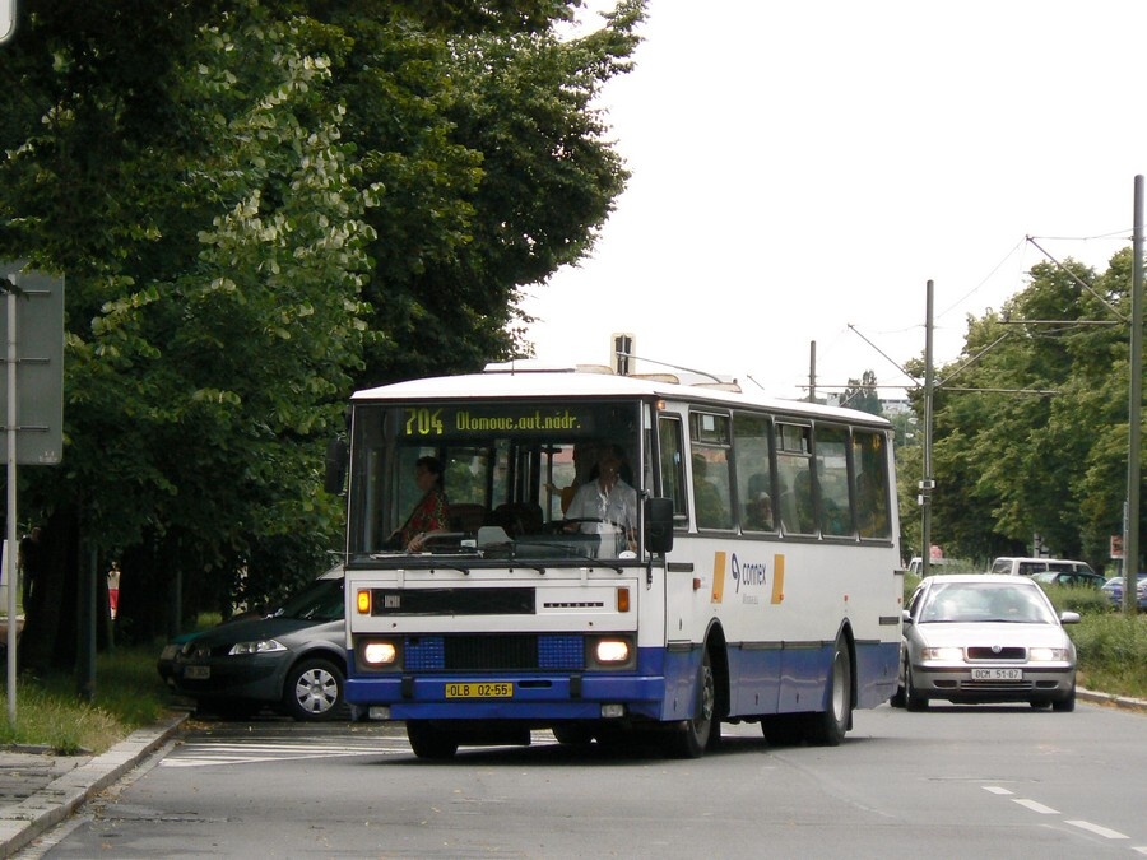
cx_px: 574
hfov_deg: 8.2
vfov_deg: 6.2
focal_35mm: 240
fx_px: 7952
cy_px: 430
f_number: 3.3
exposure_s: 1/500
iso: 160
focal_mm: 40.1
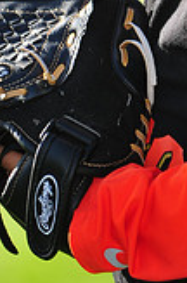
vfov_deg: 2.9
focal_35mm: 712
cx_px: 194
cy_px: -122
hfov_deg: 1.9
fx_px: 5571
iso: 250
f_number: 4.5
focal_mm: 200
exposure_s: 1/800
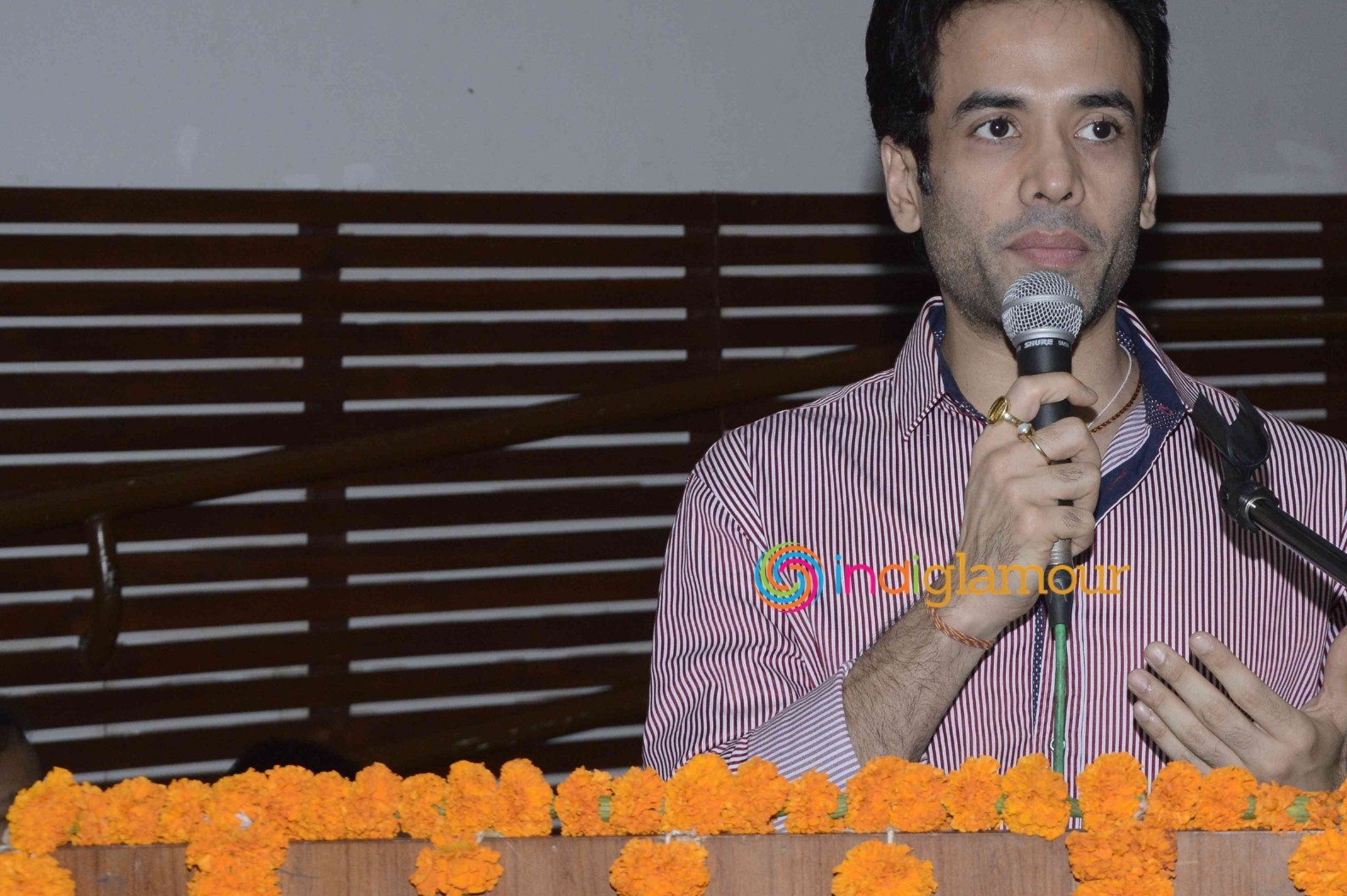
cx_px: 941
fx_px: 4262
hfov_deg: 17.9
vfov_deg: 12.0
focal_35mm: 114
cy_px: 408
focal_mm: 50
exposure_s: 1/160
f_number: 8
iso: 800
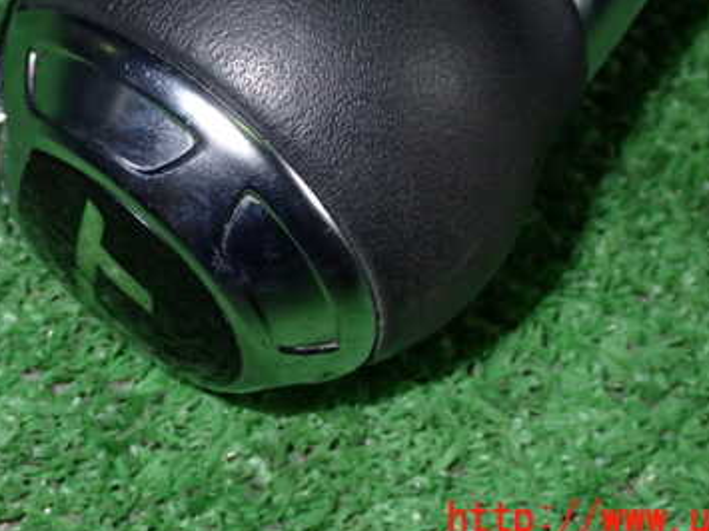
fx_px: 2007
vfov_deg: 15.0
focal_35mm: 98
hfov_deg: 20.0
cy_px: 96
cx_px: 300
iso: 500
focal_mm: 10.35
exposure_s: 1/60
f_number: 14
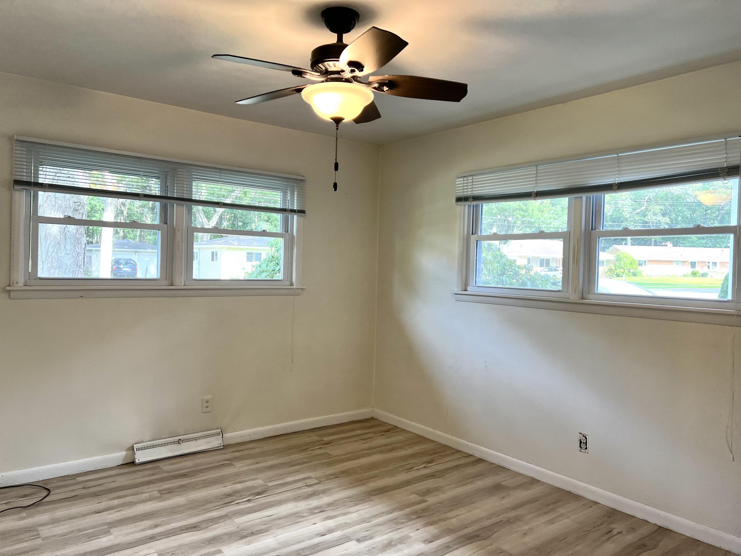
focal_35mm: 26
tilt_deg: +2.2
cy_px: 278
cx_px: 370
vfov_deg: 53.1
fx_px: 557
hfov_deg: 67.3
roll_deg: -1.1
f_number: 1.5
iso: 100
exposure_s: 1/120
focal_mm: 5.7
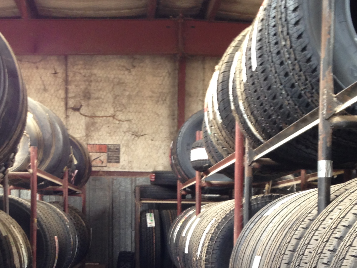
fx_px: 784
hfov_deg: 25.7
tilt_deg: -3.9
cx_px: 166
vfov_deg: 18.9
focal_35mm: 76
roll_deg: +1.5
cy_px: 262
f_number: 2.4
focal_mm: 4.12
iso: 80
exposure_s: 1/20
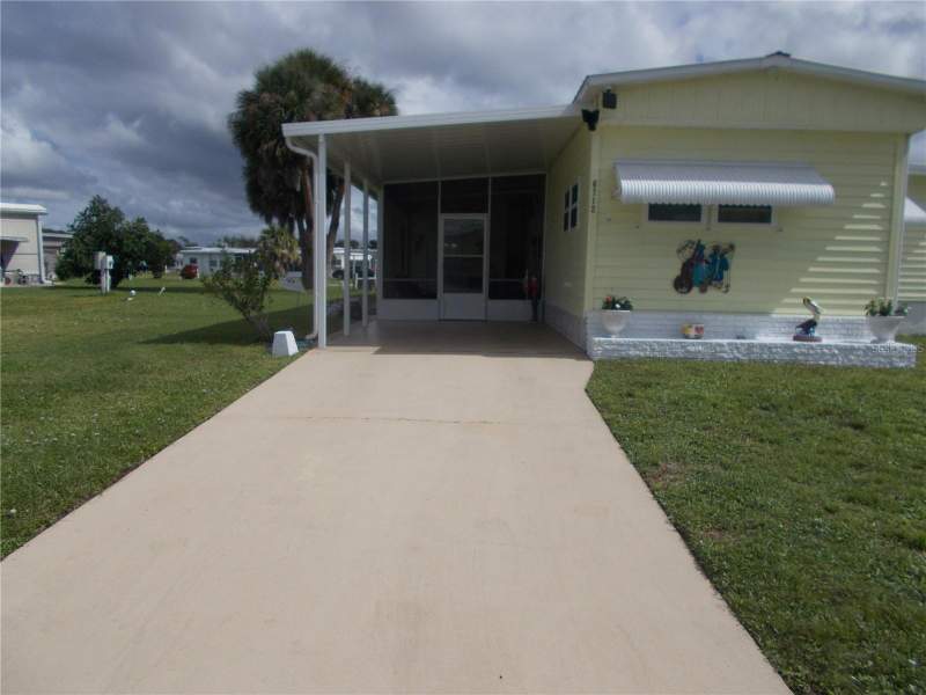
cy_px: 348
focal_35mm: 26
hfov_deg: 67.3
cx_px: 463
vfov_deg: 53.1
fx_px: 696
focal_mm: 4.6
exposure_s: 1/500
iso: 80
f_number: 8
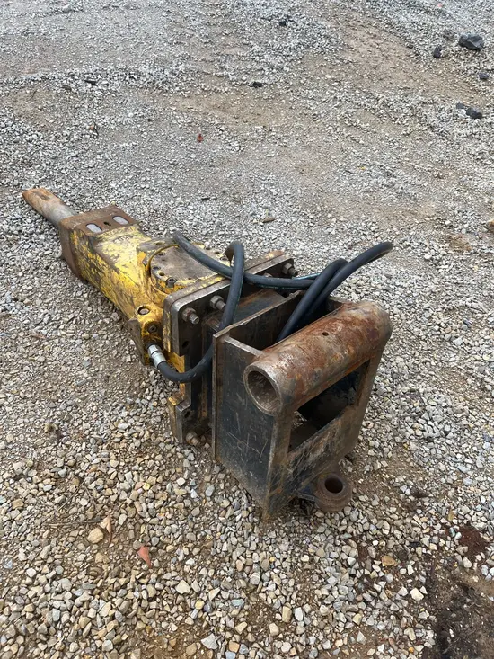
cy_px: 330
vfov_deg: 67.3
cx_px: 247
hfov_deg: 53.1
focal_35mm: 26
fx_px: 495
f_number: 1.6
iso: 50
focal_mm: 5.1
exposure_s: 1/639
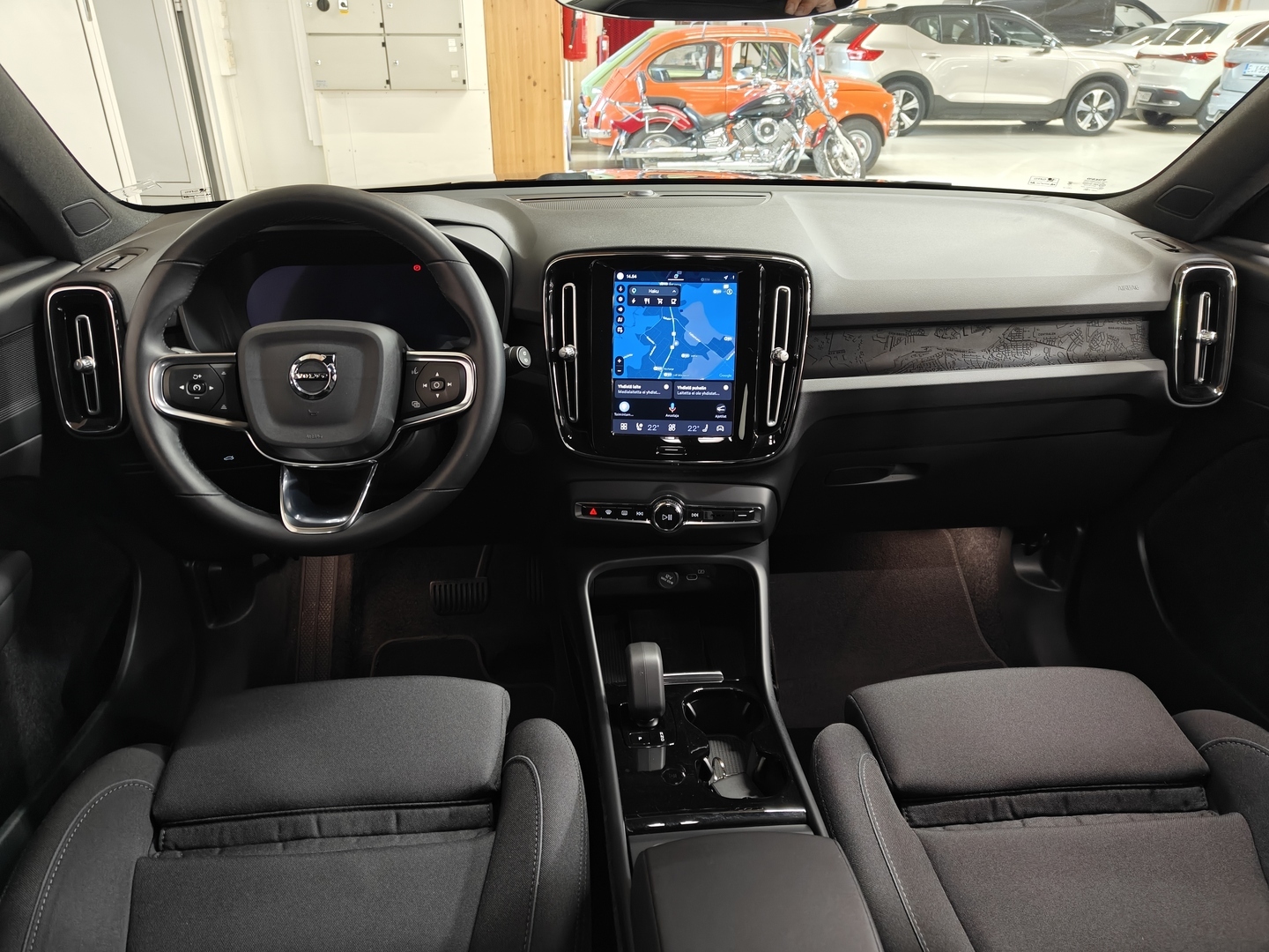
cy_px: 476
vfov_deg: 56.8
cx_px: 634
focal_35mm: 24
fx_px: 880
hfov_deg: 71.6
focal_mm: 5.59
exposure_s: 1/33
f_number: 1.8
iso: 125
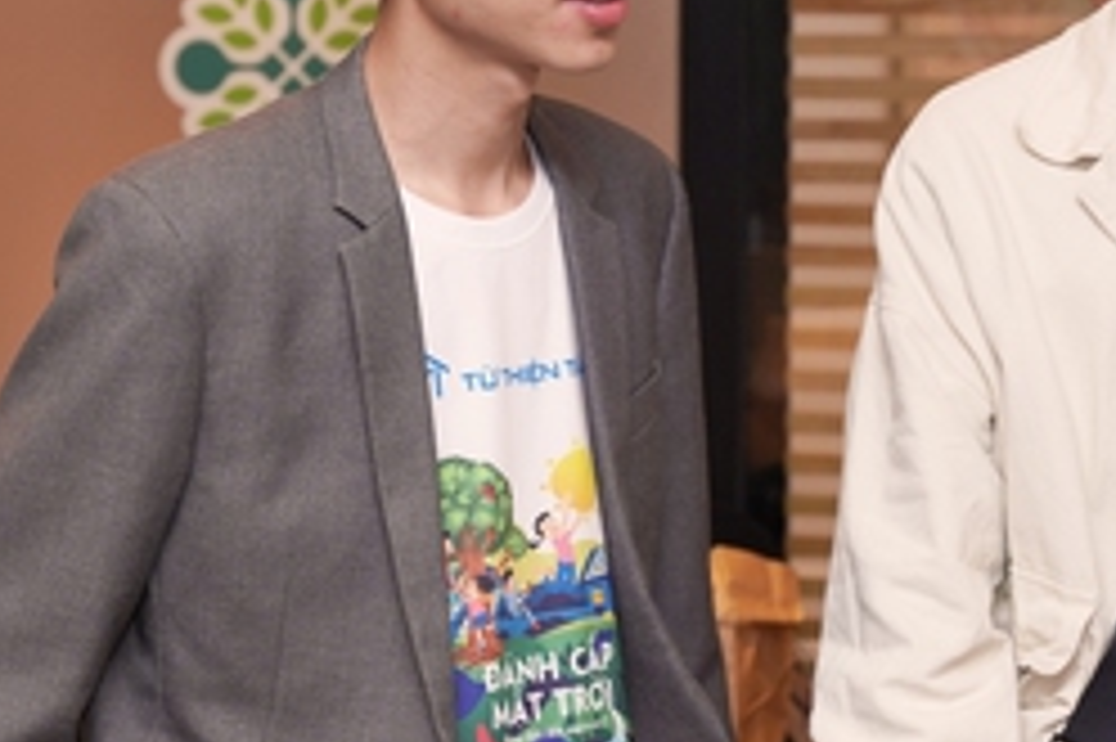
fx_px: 5607
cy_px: 295
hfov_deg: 11.4
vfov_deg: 7.6
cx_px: 693
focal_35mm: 181
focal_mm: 70
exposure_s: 1/100
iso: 1000
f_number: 2.8
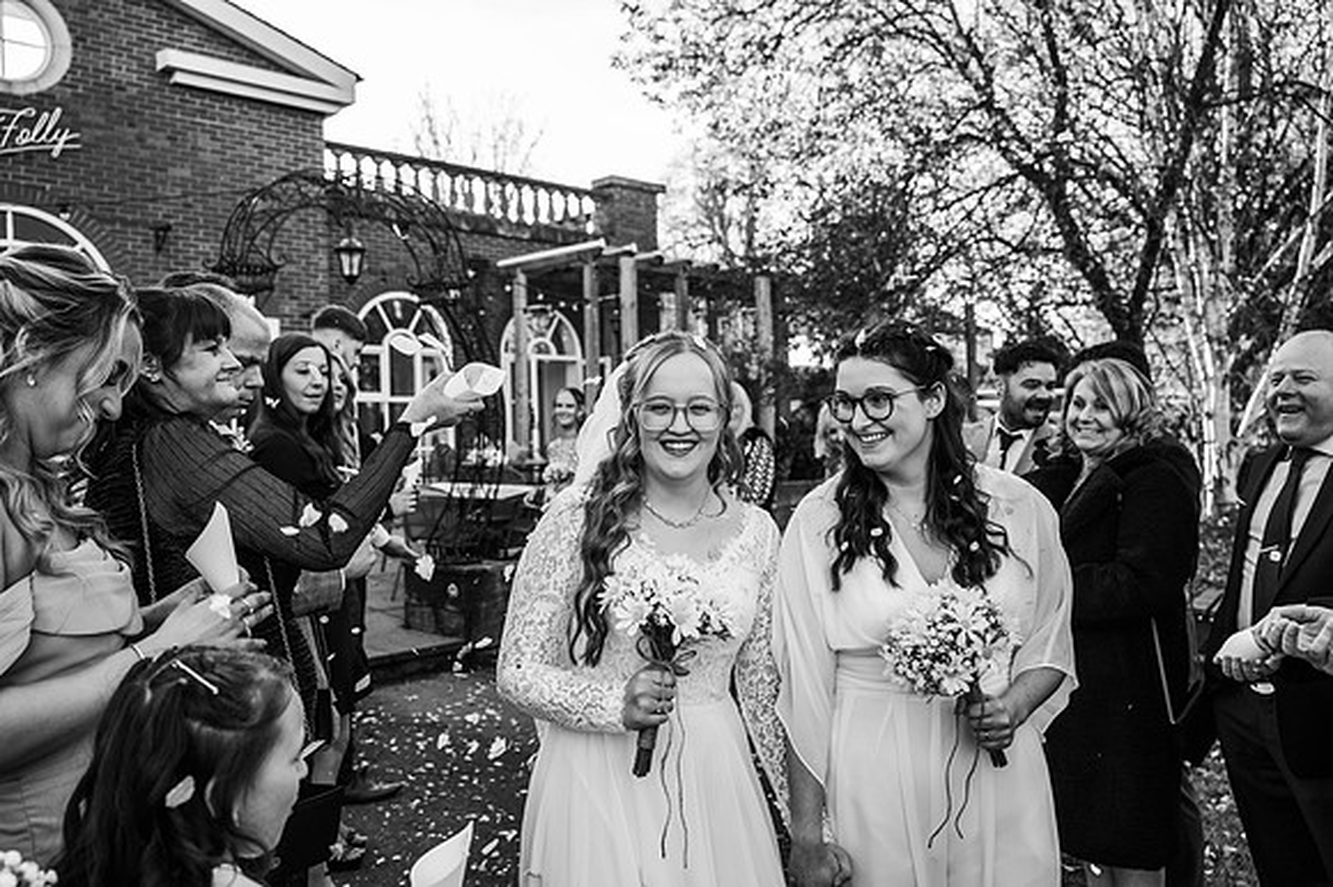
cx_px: 666
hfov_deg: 62.0
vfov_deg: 43.6
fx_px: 1110
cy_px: 444
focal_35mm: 30
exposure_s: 1/640
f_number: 4
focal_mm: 30
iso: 400
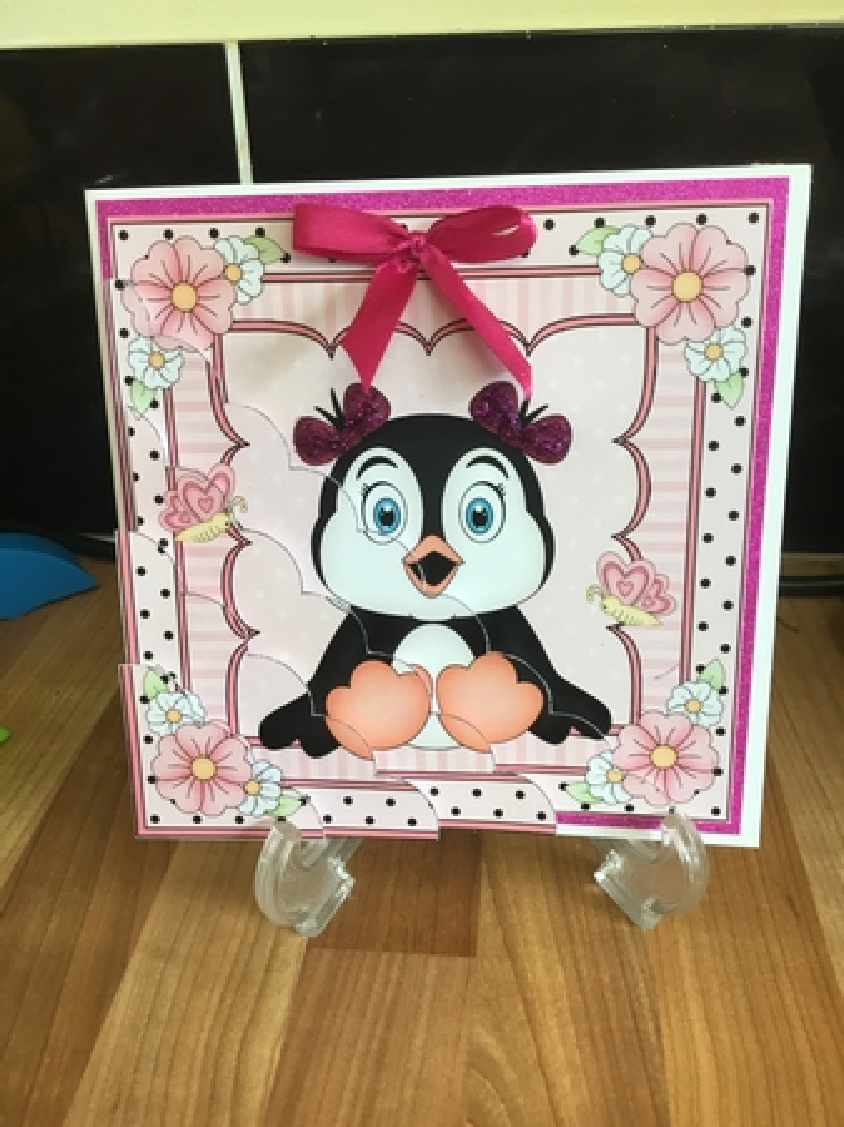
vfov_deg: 58.4
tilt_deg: -30.7
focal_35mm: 31
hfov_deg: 45.4
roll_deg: +2.7
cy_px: 564
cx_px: 422
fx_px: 1009
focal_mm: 3.3
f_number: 2.4
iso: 64
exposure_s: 1/33
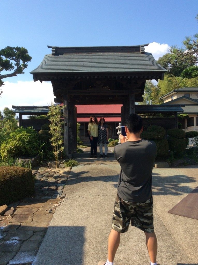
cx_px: 99
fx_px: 245
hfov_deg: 44.1
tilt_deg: +1.4
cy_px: 132
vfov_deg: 56.9
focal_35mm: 32
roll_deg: +2.5
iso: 32
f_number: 2.4
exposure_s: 1/986
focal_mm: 3.3
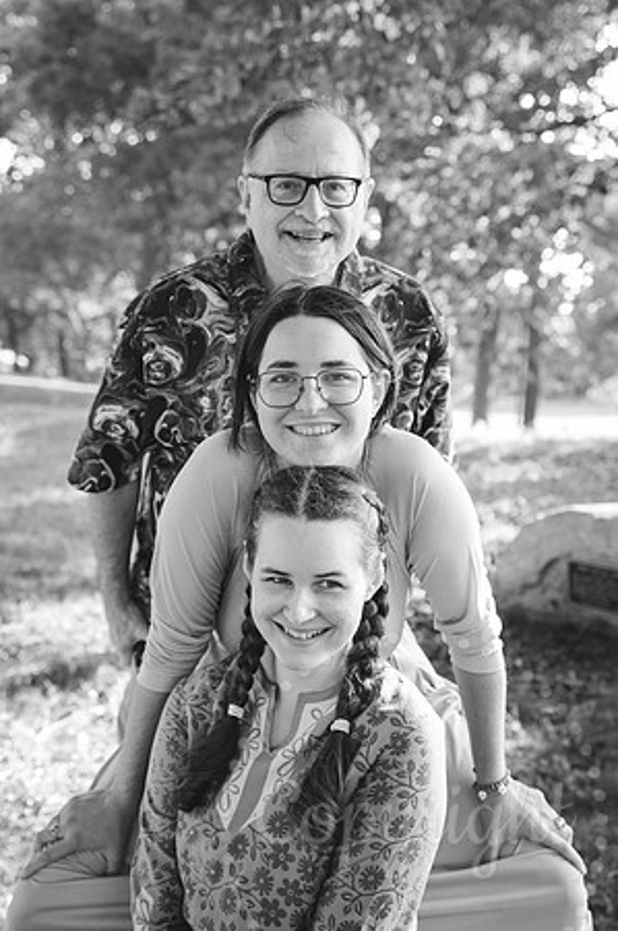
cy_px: 466
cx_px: 309
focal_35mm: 52
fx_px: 1342
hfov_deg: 25.9
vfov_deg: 38.2
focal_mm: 52
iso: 1000
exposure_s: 1/320
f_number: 4
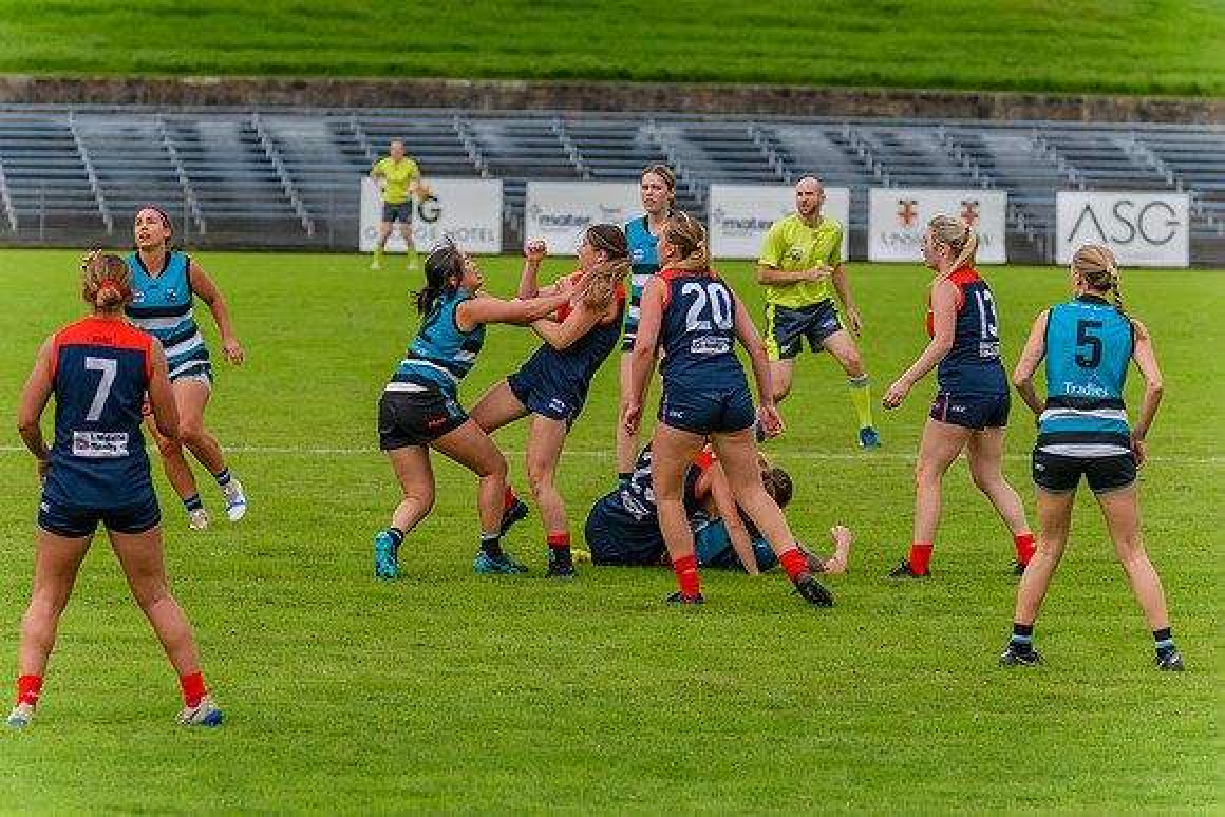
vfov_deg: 5.7
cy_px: 408
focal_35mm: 240
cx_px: 612
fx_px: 8168
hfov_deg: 8.6
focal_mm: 240
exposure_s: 1/1600
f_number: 6.3
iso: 800
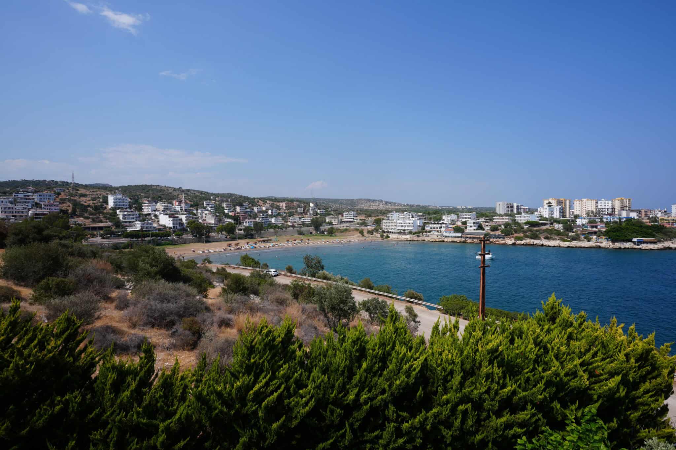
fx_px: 338
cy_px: 225
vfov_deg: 67.4
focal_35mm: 18
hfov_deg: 90.0
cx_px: 338
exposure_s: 1/250
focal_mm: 18
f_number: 10
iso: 100
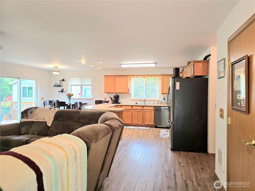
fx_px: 169
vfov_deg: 58.9
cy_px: 96
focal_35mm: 23
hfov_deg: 73.9
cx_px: 128
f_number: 1.7
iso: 100
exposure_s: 1/120
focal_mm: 6.3
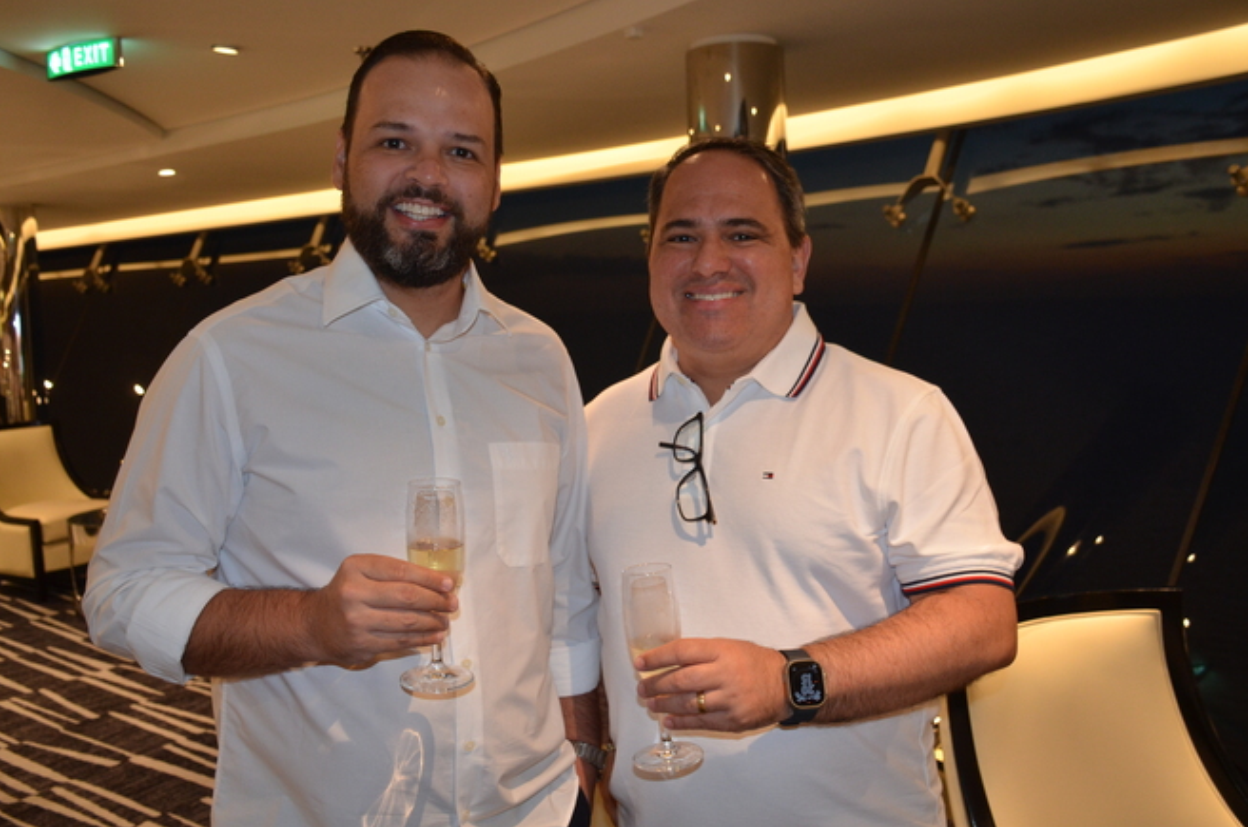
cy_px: 407
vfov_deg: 41.0
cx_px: 630
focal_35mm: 32
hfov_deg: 58.8
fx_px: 1107
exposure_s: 1/60
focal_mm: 20
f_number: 3.5
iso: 800
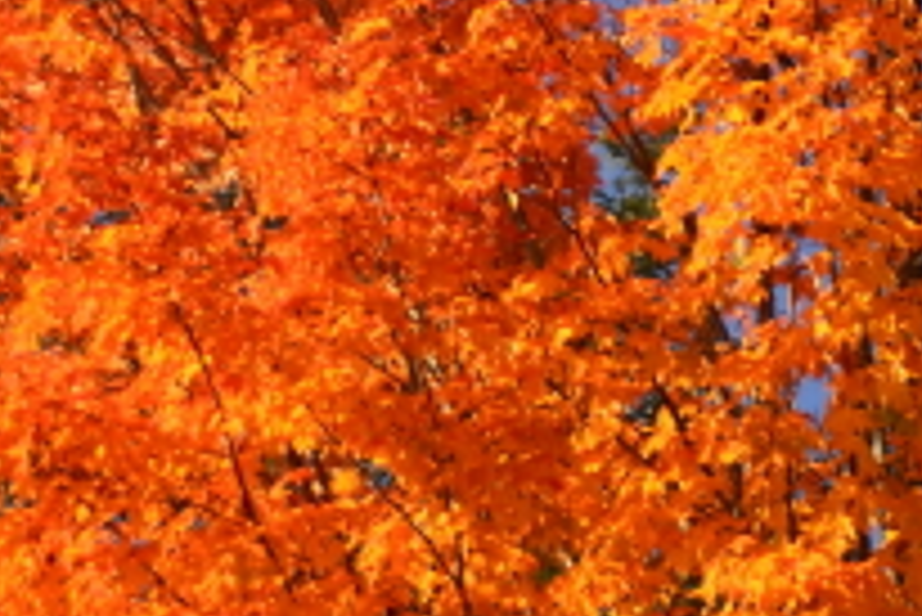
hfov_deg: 3.5
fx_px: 14993
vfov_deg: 2.4
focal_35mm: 585
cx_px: 1199
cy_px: -189
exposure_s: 1/125
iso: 100
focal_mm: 80
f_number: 5.6
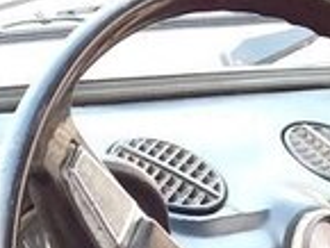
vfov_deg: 9.8
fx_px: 1345
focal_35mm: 141
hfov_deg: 14.0
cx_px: 162
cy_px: 502
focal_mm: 3.3
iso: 160
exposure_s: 1/50
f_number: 2.2
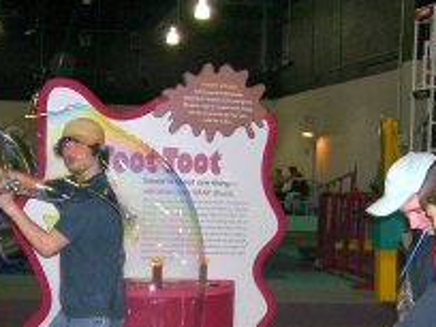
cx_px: 212
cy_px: 242
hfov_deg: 26.0
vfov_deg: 19.5
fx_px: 945
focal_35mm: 75
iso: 80
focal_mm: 5.6
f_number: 2.7
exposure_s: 1/60
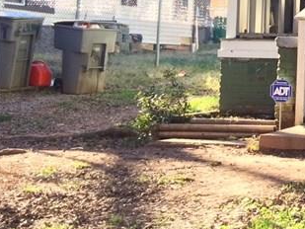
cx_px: 500
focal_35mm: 96
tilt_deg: +2.3
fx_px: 846
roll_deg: +0.2
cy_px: 23
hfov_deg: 17.6
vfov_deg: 15.2
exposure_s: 1/120
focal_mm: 4.15
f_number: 2.2
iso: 32
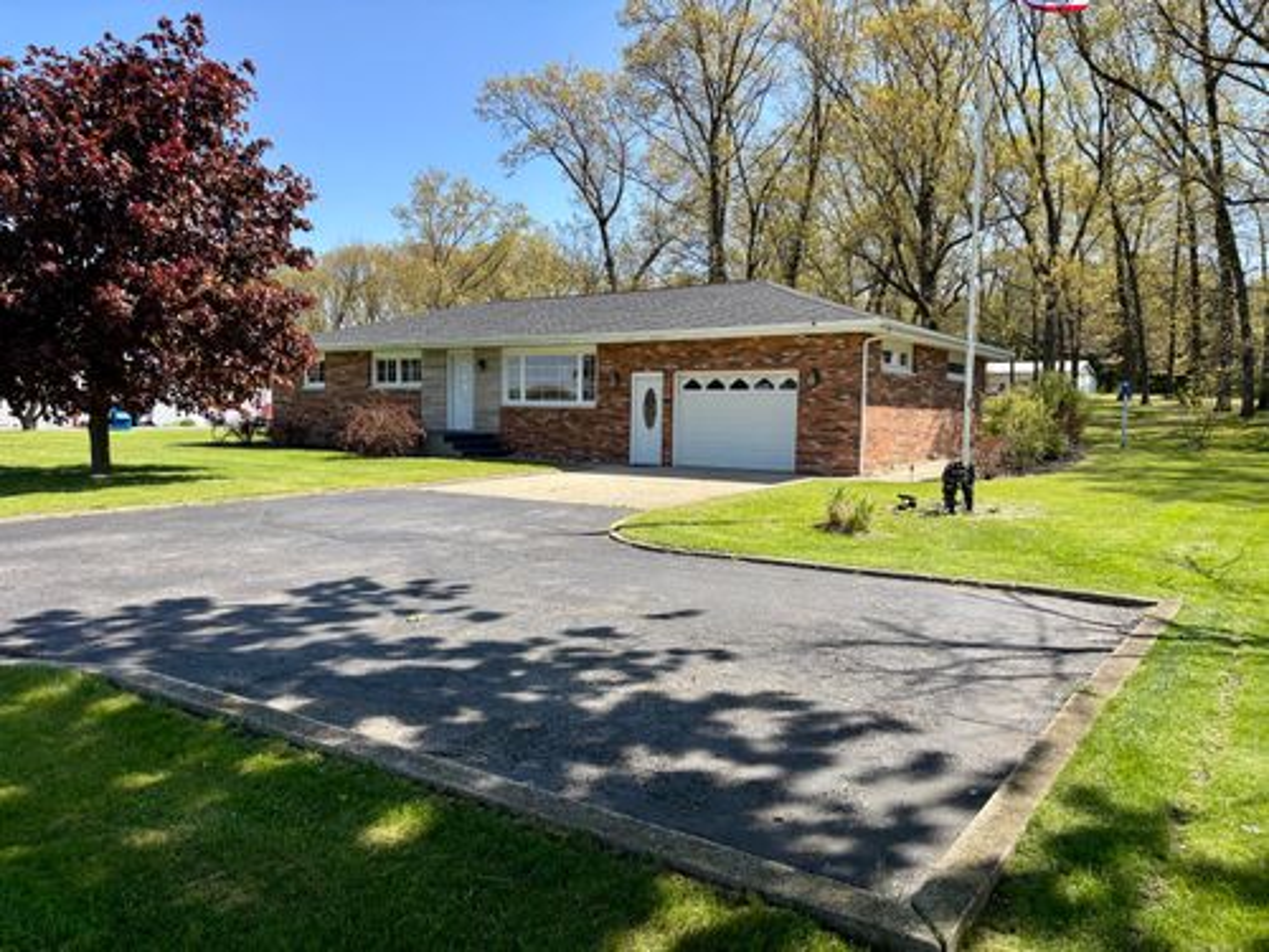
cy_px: 476
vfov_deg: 53.1
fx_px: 953
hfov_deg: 67.3
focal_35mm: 26
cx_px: 634
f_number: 1.6
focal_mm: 5.96
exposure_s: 1/1477
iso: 50
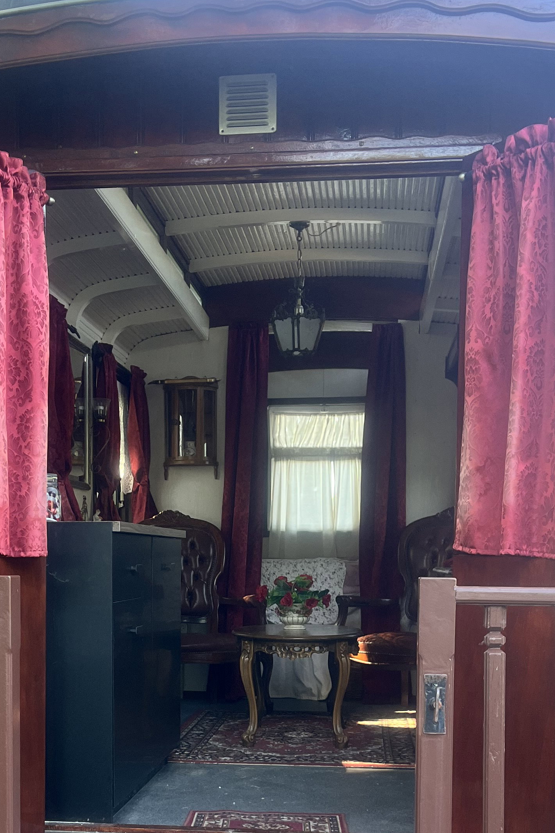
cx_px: 216
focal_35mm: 51
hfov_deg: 26.4
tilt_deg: -3.8
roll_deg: +0.8
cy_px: 637
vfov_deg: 37.8
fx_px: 1179
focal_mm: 5.1
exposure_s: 1/121
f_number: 1.6
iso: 80
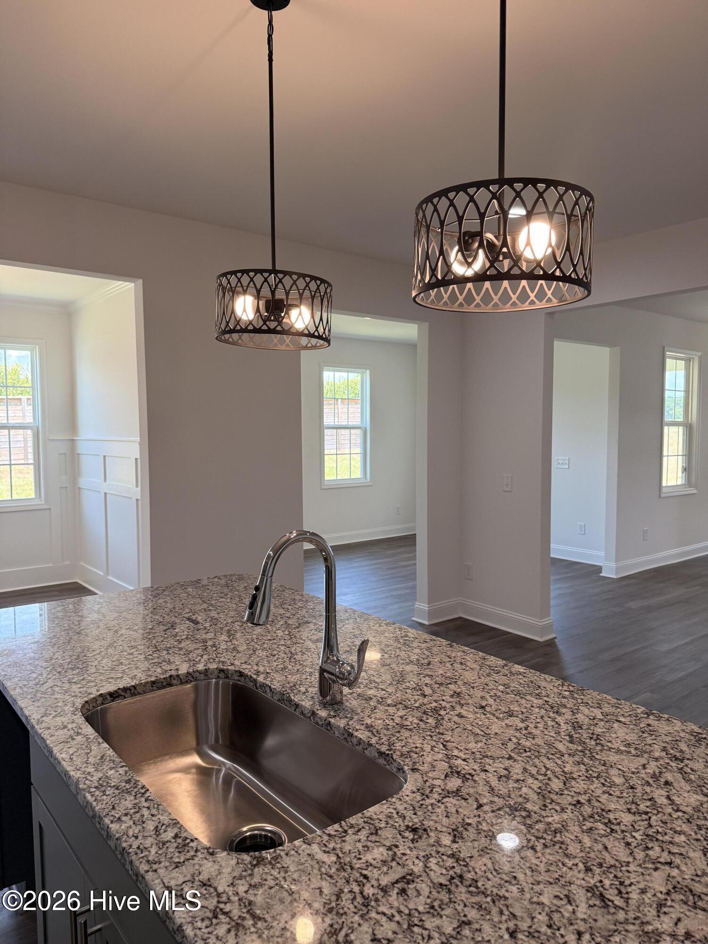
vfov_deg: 71.6
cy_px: 472
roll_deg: +0.2
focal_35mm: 24
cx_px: 354
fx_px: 654
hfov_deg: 56.8
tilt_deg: -3.5
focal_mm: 6.76
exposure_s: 1/237
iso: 200
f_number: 1.78
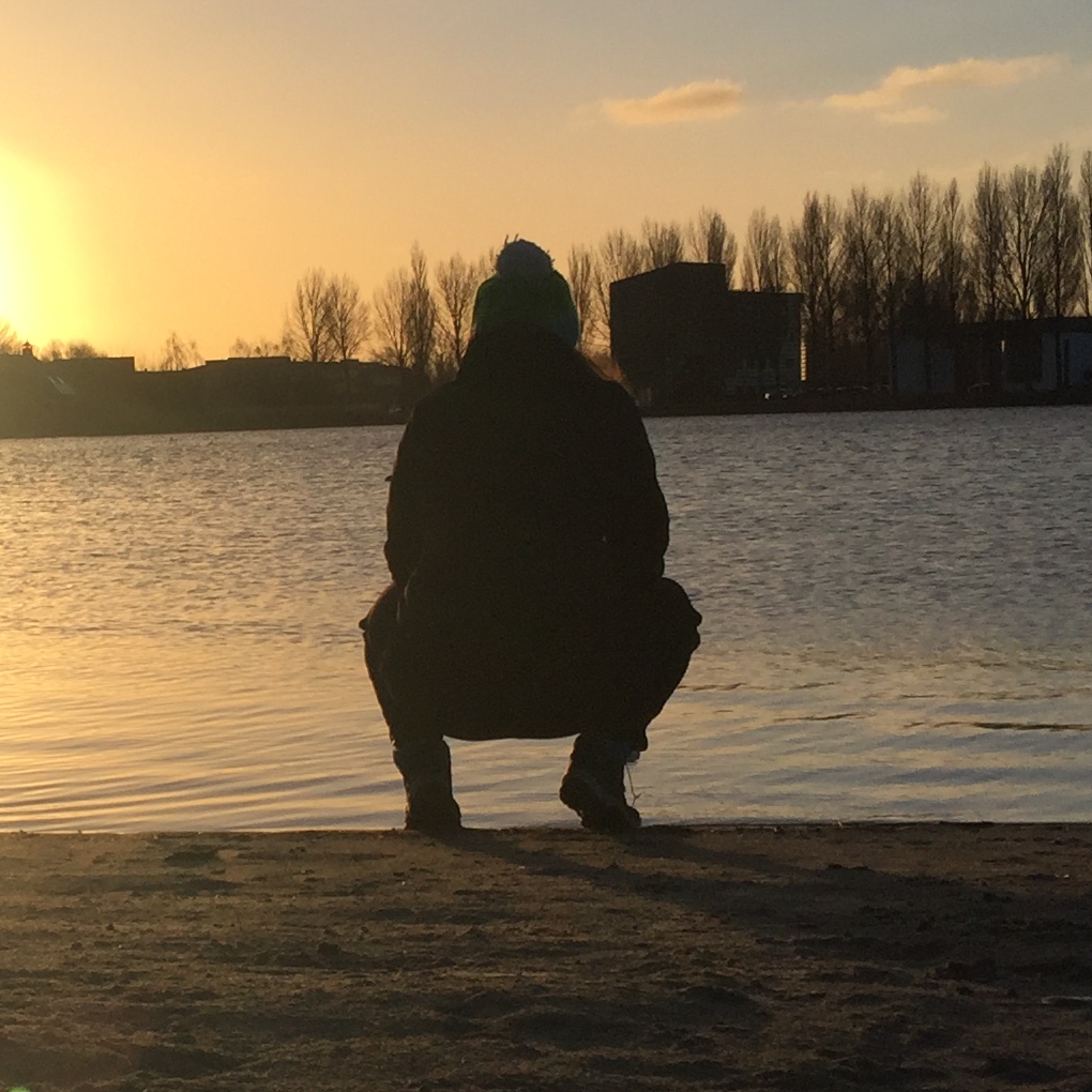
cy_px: 689
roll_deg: +2.1
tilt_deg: -4.5
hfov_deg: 20.4
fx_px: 2927
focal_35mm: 82
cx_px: -21
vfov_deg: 21.1
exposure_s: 1/3597
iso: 32
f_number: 2.2
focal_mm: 4.15
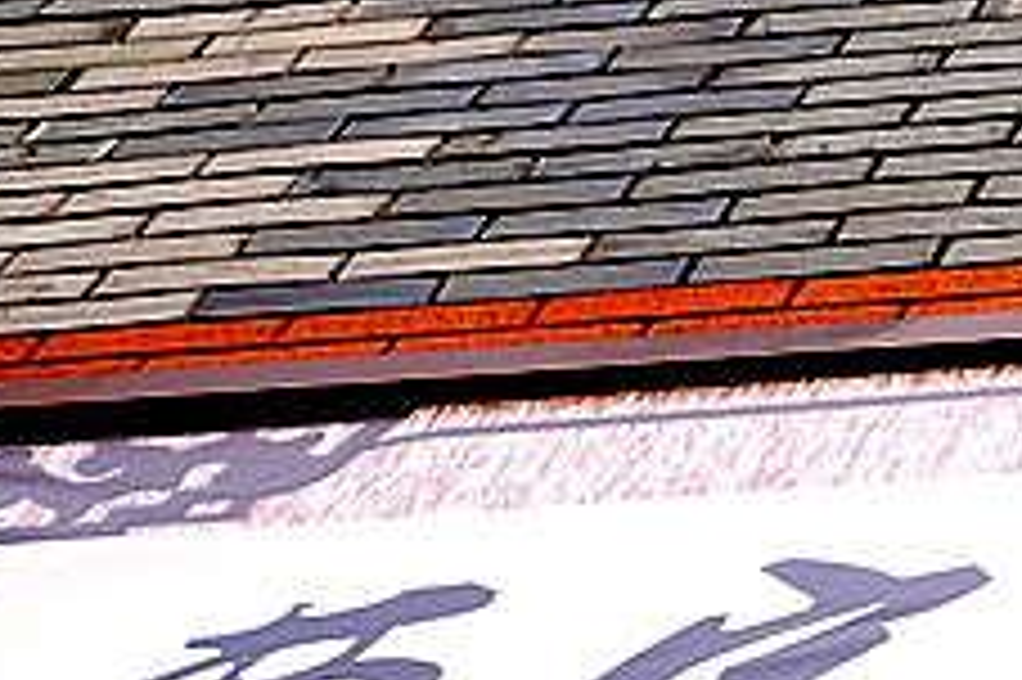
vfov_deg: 7.3
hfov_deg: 10.4
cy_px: 734
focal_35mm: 187
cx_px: 1769
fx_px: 5305
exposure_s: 1/1700
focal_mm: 35
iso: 400
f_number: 4
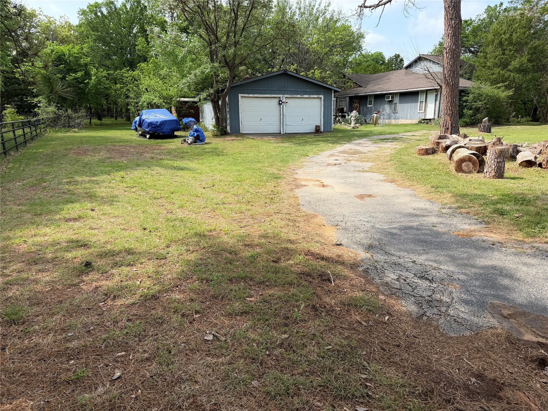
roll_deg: +0.5
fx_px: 380
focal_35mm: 24
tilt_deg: -12.3
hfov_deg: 71.6
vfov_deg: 56.8
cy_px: 206
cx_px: 274
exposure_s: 1/2370
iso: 80
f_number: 1.78
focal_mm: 6.76
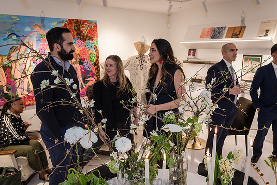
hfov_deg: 67.4
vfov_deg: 48.0
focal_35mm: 27
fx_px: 208
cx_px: 142
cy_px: 95
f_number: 4
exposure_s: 1/200
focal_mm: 24
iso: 1600
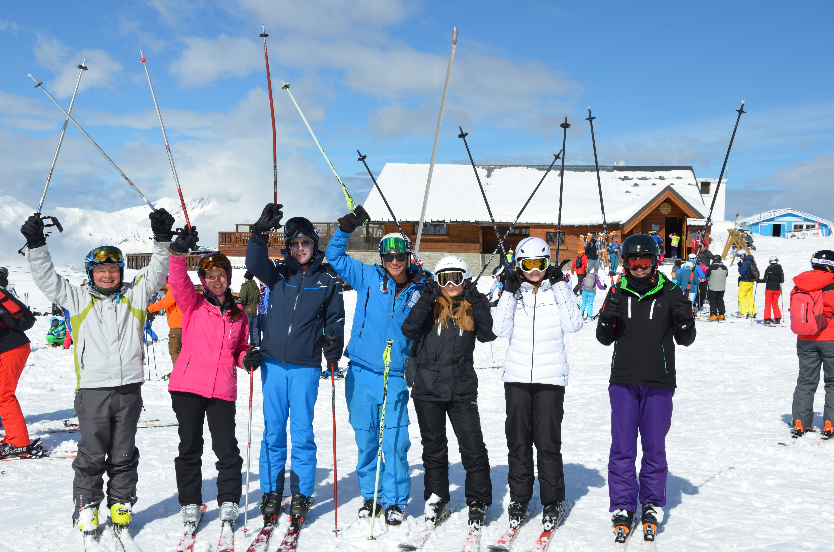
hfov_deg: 41.2
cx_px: 417
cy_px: 276
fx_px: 1110
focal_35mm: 48
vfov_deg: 28.0
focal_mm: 32
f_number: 10
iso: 100
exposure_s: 1/400
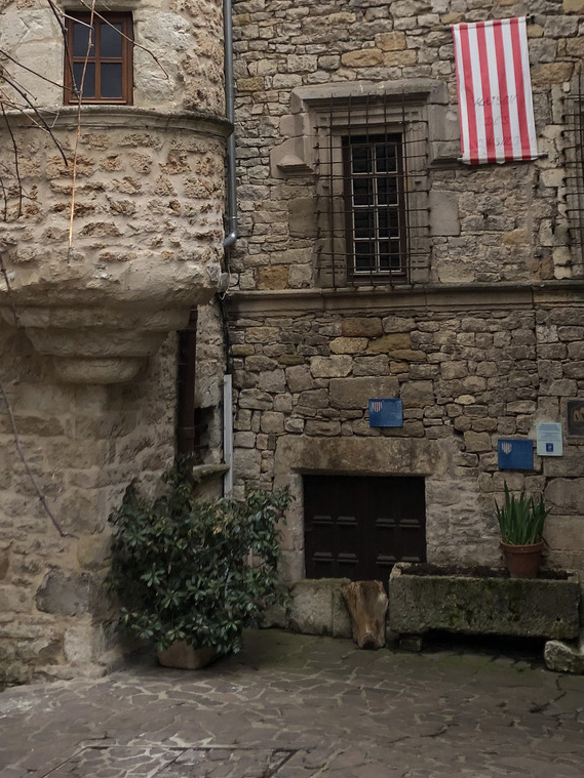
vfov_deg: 31.5
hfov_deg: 24.8
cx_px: 259
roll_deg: +0.1
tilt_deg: +10.7
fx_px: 1328
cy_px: 111
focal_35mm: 59
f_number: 1.8
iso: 20
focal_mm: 4
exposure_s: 1/674
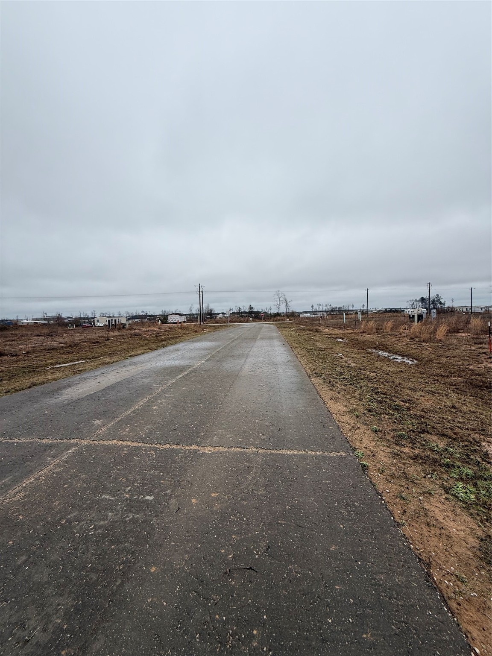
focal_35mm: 14
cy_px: 328
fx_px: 265
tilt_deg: -1.7
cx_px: 246
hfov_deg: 85.7
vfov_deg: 102.1
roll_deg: +0.4
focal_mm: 2.22
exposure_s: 1/2165
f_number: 2.2
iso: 50
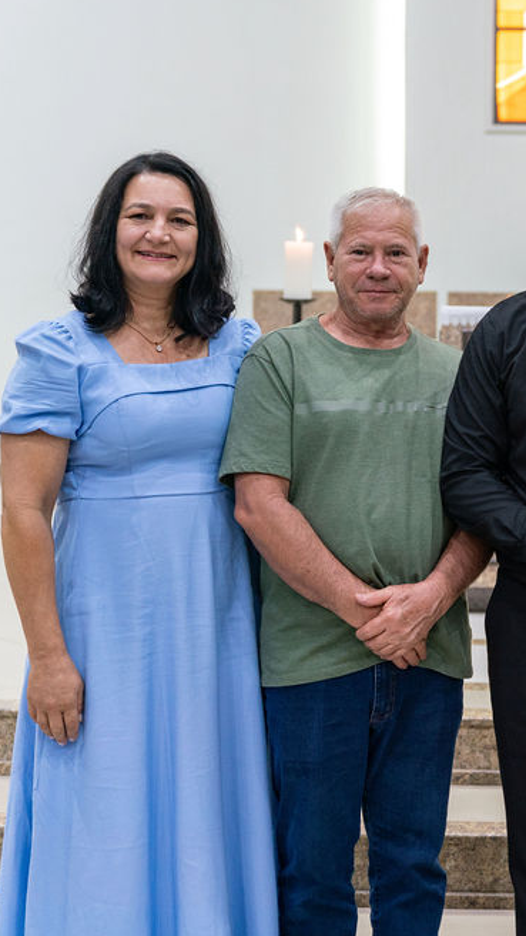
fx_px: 1686
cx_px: 609
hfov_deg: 17.0
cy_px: 467
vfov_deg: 31.0
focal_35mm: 68
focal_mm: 41.6
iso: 1600
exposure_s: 1/125
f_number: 2.8
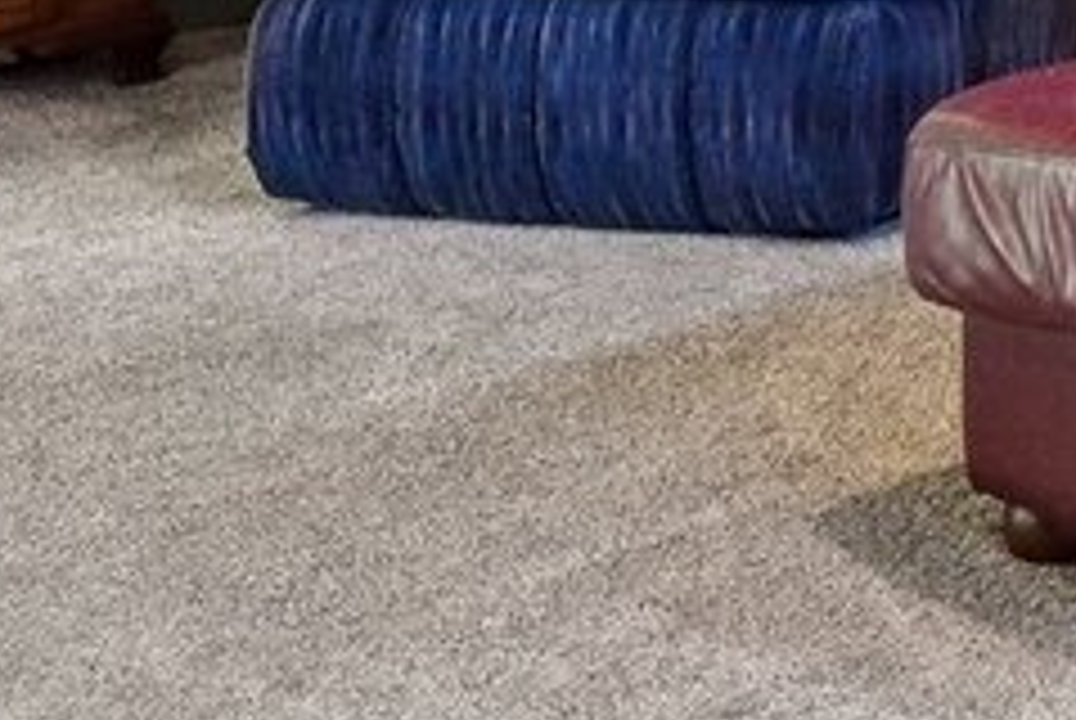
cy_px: -756
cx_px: 2283
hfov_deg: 14.2
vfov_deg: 10.8
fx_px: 3441
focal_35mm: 115
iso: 5000
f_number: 8
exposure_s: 1/15
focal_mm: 17
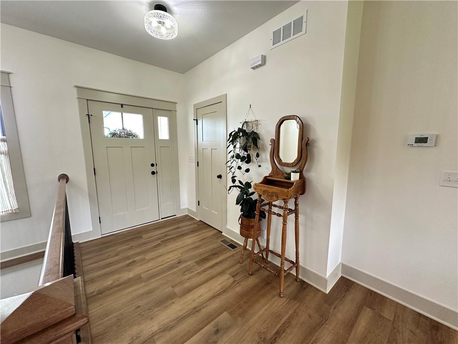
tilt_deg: -7.4
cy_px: 172
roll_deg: -0.4
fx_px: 185
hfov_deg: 102.1
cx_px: 229
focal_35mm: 14
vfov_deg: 85.7
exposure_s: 1/120
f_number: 2.2
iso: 320
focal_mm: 2.22
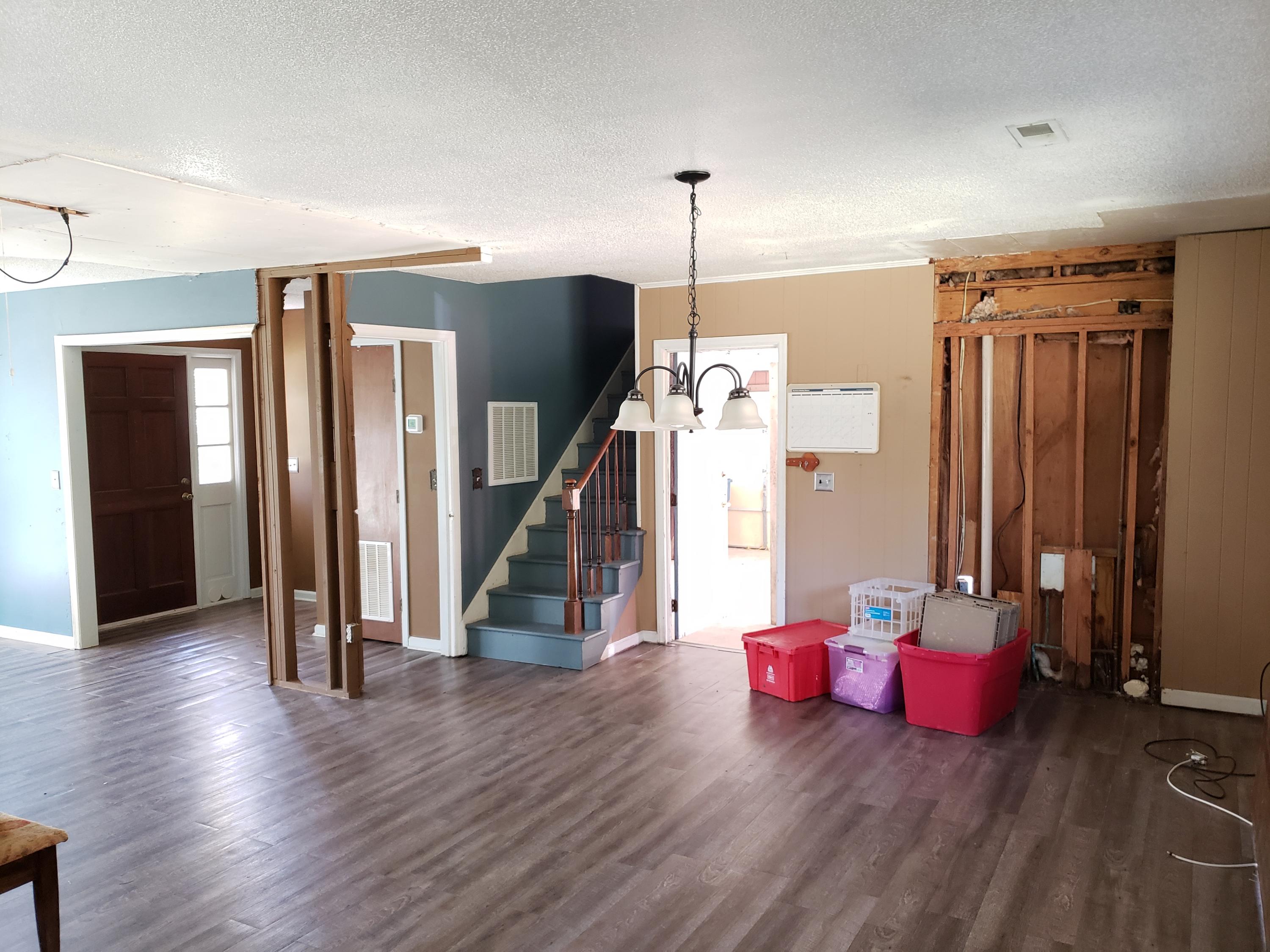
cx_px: 635
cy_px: 476
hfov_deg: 67.3
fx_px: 954
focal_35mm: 26
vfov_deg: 53.1
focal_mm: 4.3
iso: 250
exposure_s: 1/30
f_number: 1.5
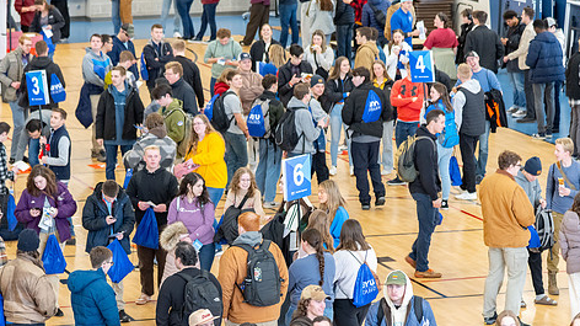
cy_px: 262
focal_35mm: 180
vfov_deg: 6.7
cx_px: 268
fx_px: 2767
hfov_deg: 12.0
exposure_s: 1/125
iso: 1250
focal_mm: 120
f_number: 4.5
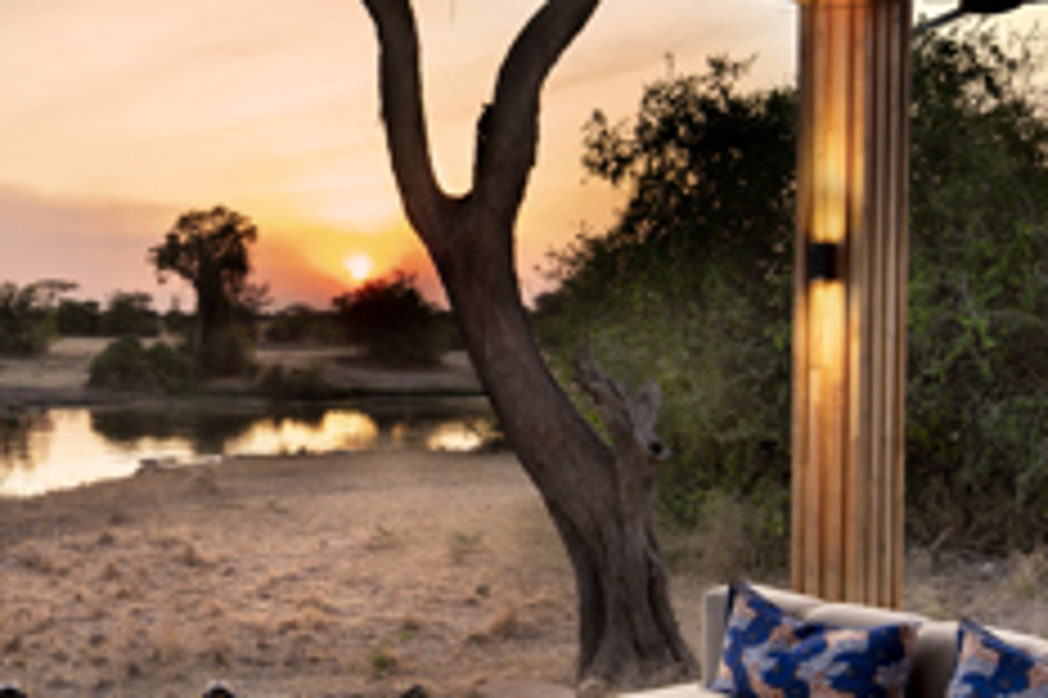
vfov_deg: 24.6
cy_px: 333
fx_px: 1600
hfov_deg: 34.8
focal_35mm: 55
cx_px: 171
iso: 280
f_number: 8
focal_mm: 20
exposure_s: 1/4
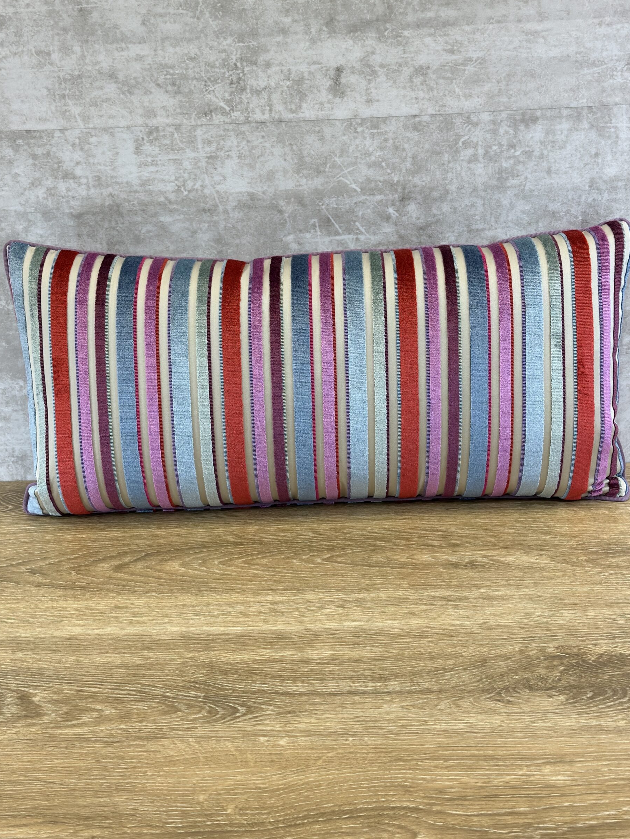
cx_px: 308
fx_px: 1237
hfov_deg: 28.6
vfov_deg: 37.5
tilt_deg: -19.5
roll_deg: +2.6
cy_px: 411
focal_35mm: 51
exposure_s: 1/120
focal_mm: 6.86
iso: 100
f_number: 1.78
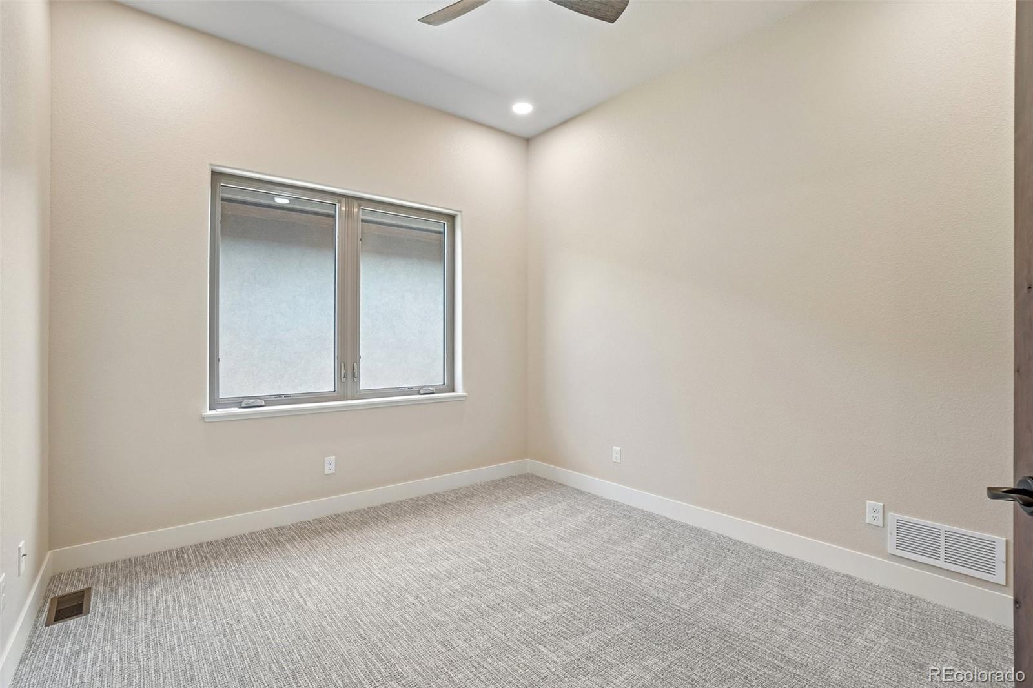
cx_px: 516
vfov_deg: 77.3
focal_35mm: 15
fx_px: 430
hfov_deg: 100.4
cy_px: 344
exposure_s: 1/15
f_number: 8
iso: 320
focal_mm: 10
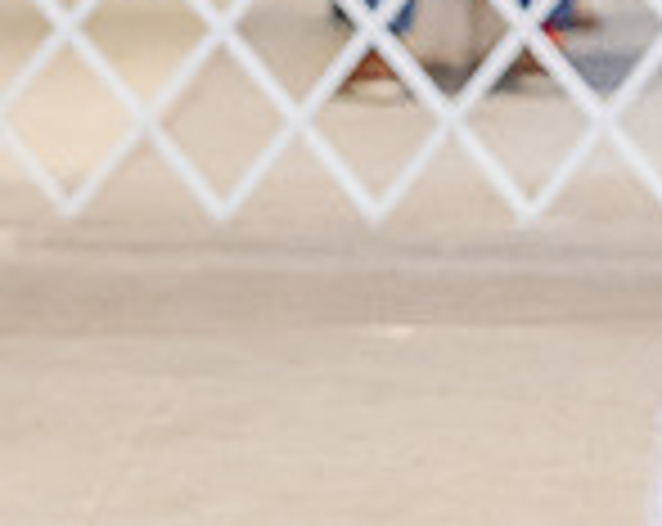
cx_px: -24
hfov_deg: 5.2
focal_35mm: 373
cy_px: 38
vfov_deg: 4.1
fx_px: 7294
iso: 6400
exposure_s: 1/320
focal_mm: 76
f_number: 4
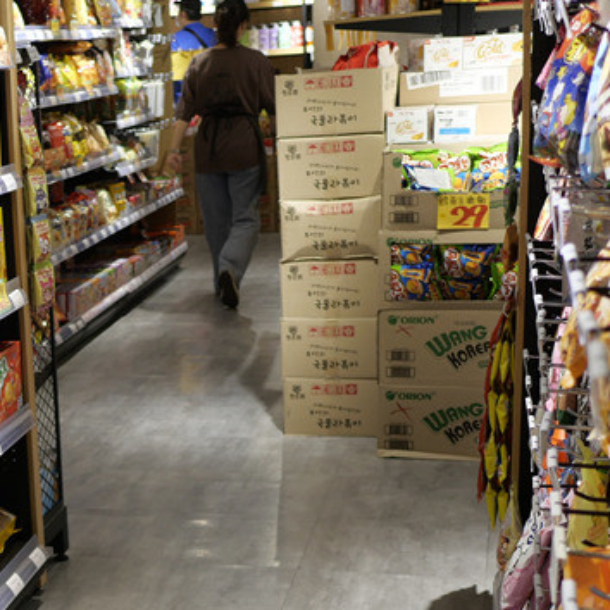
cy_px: 448
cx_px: -76
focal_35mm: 75
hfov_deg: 21.7
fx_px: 1495
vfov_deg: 22.9
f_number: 2
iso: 200
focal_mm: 15
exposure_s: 1/125
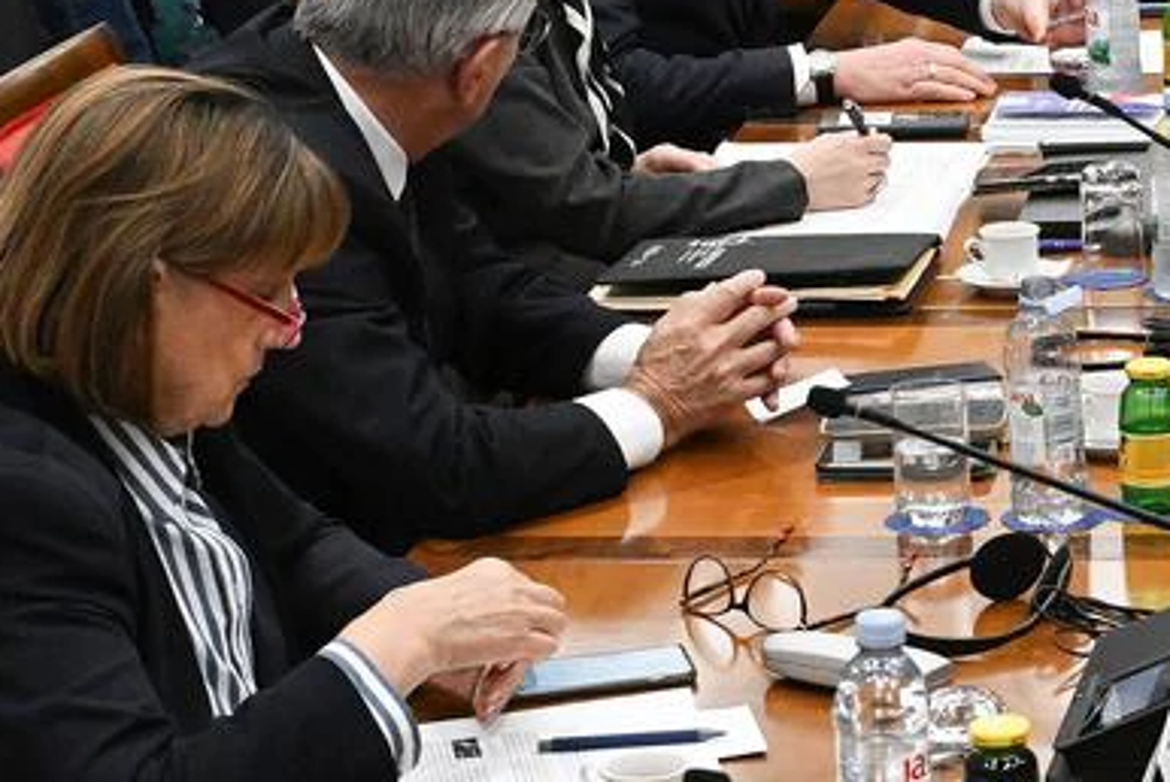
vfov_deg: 9.5
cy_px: 508
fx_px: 4716
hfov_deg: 13.6
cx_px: 1543
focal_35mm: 145
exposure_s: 1/250
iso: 3600
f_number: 6.3
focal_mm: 35
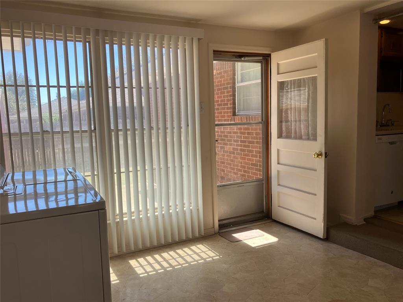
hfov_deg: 63.4
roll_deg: +1.8
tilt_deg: -4.9
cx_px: 202
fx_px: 326
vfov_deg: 49.7
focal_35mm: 28
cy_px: 151
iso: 32
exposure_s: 1/398
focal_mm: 3.99
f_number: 1.8
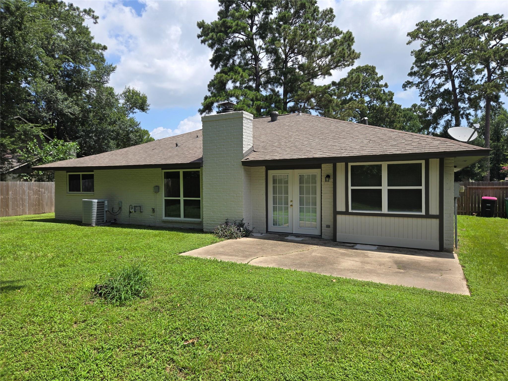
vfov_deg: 58.9
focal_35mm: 23
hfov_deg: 73.9
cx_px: 254
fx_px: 338
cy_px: 190
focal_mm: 5.4
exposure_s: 1/1533
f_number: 1.8
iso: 25
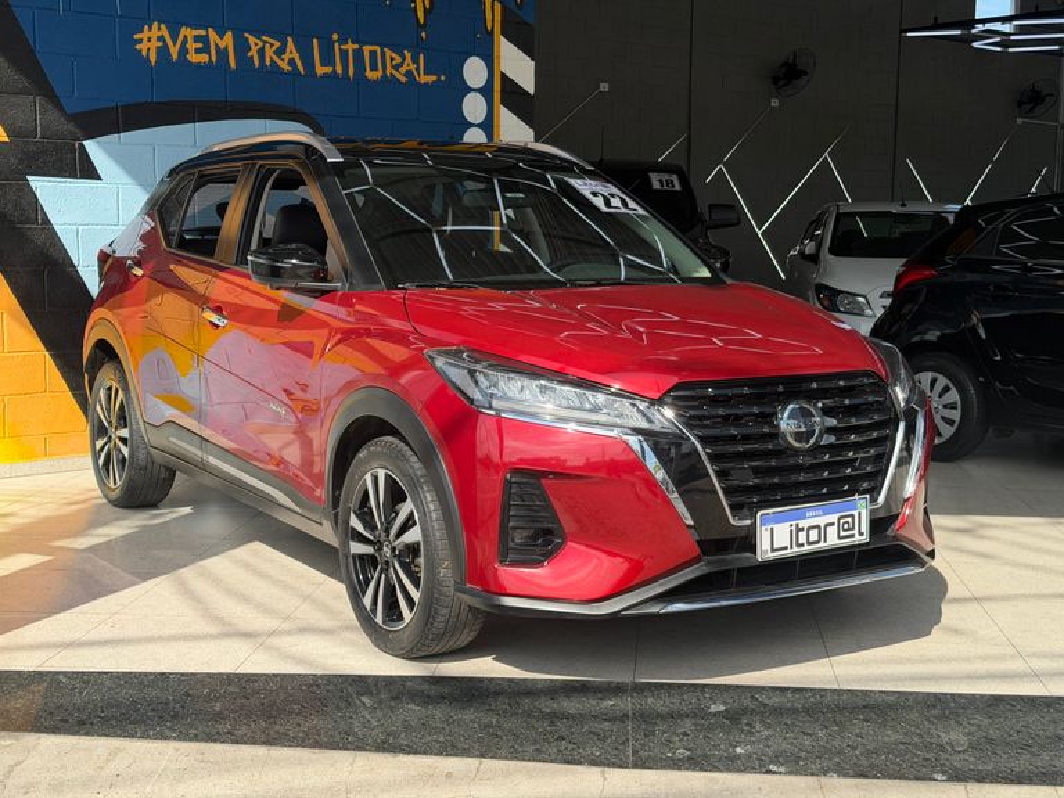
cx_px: 532
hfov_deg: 39.7
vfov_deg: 30.3
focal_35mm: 48
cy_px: 399
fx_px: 1475
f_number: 1.78
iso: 80
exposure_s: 1/2088
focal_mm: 6.76
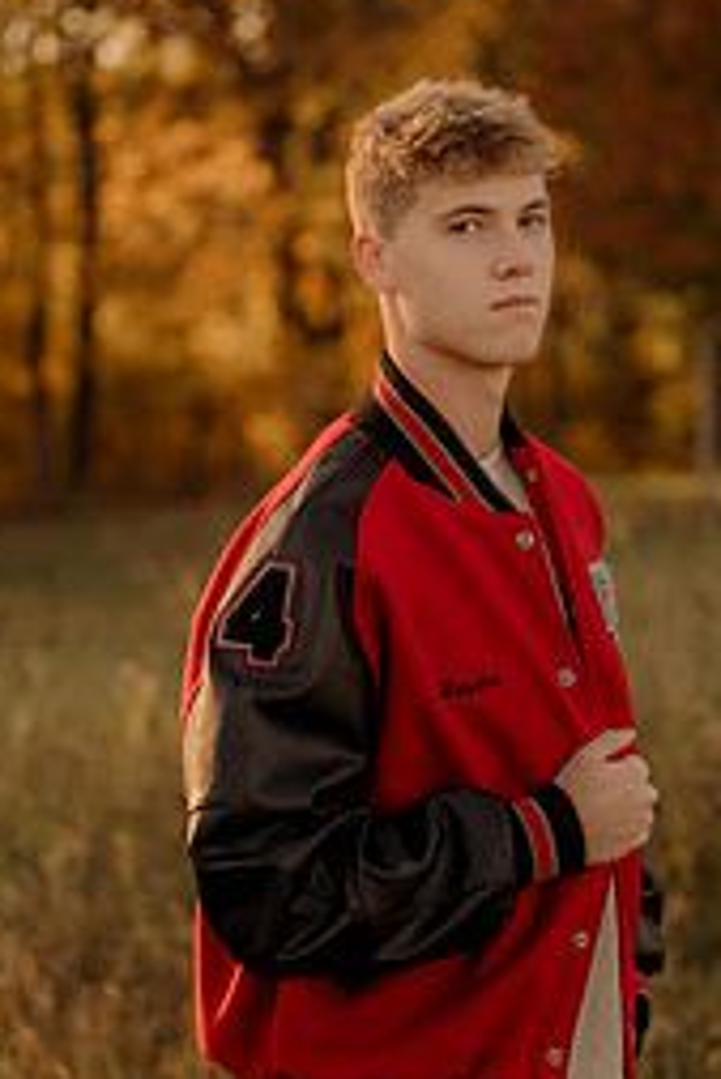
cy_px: 486
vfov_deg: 22.8
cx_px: 405
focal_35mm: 89
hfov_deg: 15.4
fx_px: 2670
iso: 250
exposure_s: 1/1000
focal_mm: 50
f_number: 1.8
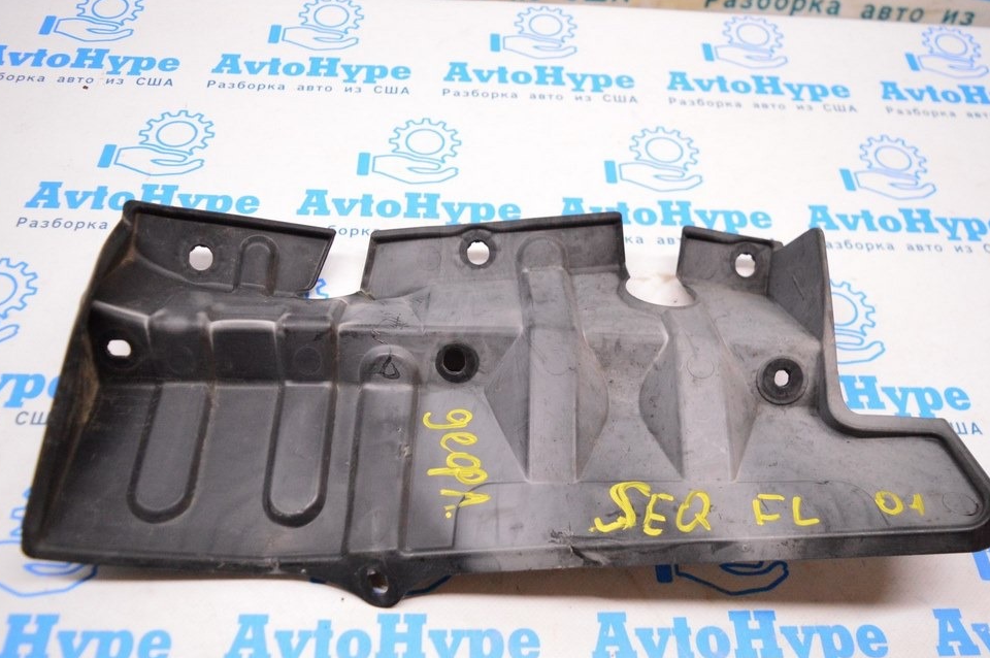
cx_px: 496
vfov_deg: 41.0
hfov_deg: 58.8
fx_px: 879
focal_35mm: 32
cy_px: 349
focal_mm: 20
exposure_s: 1/320
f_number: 3.5
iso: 3200
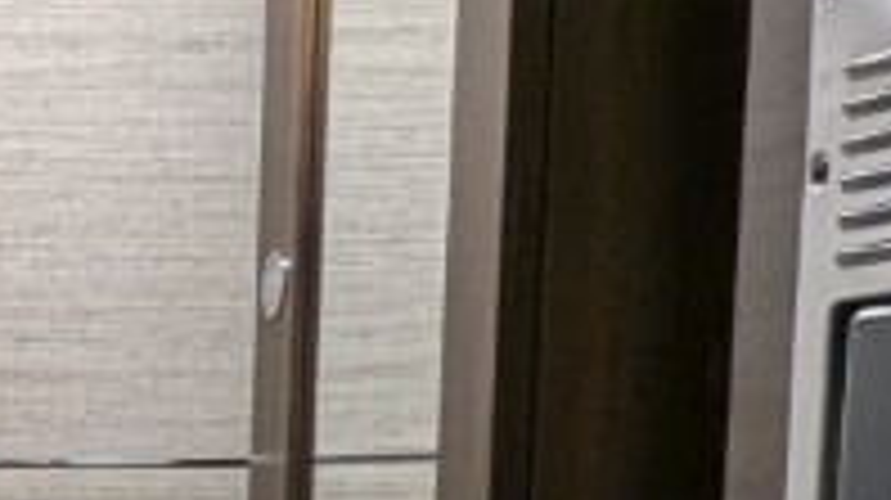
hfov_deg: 15.0
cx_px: -736
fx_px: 2904
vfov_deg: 9.2
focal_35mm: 123
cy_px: 1014
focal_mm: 2.35
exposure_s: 1/122
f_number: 2.2
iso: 167
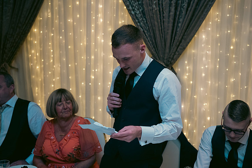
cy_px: 84
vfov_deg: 27.0
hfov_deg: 39.6
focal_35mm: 50
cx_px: 126
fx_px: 350
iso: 800
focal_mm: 50
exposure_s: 1/160
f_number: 3.5
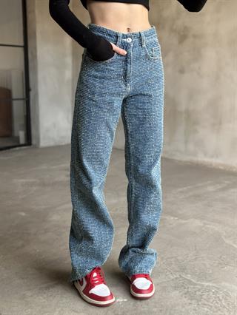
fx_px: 438
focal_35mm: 48
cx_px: 118
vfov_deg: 39.6
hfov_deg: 30.3
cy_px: 158
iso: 250
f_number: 1.78
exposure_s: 1/60
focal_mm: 6.86
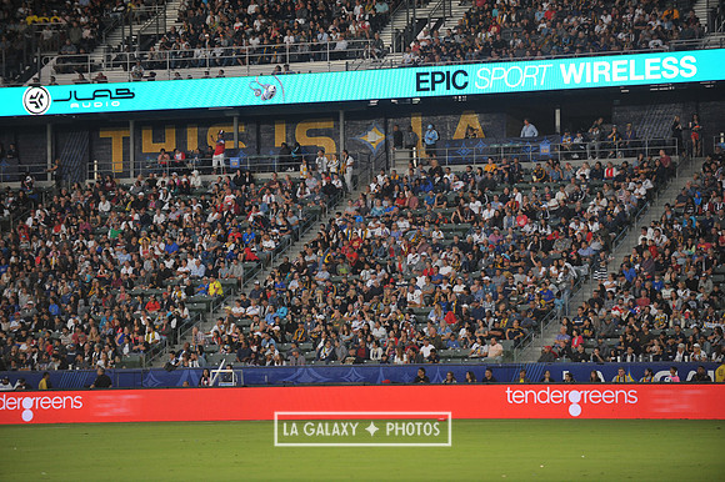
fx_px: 3019
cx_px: 362
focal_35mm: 150
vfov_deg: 9.1
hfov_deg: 13.7
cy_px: 241
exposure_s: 1/1000
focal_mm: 150
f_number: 2.8
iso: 1250
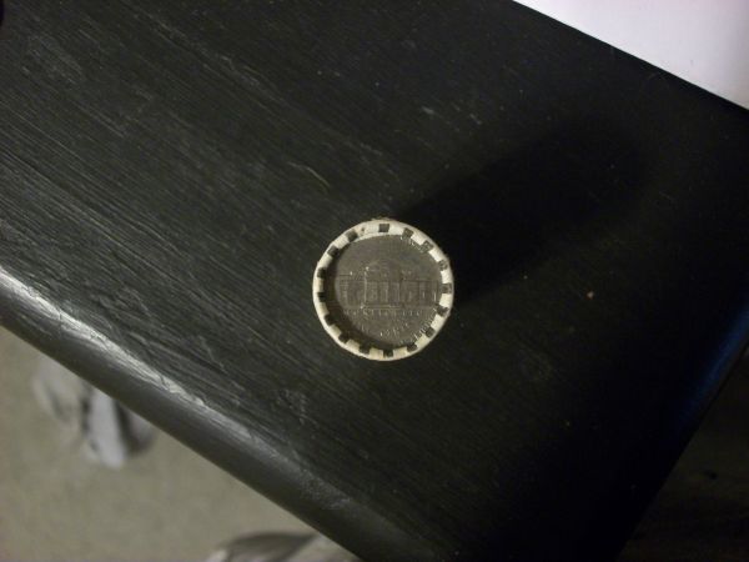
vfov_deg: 29.1
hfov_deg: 38.2
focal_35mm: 50
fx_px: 1082
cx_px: 374
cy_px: 281
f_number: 3.6
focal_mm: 8.8
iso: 250
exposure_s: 1/8
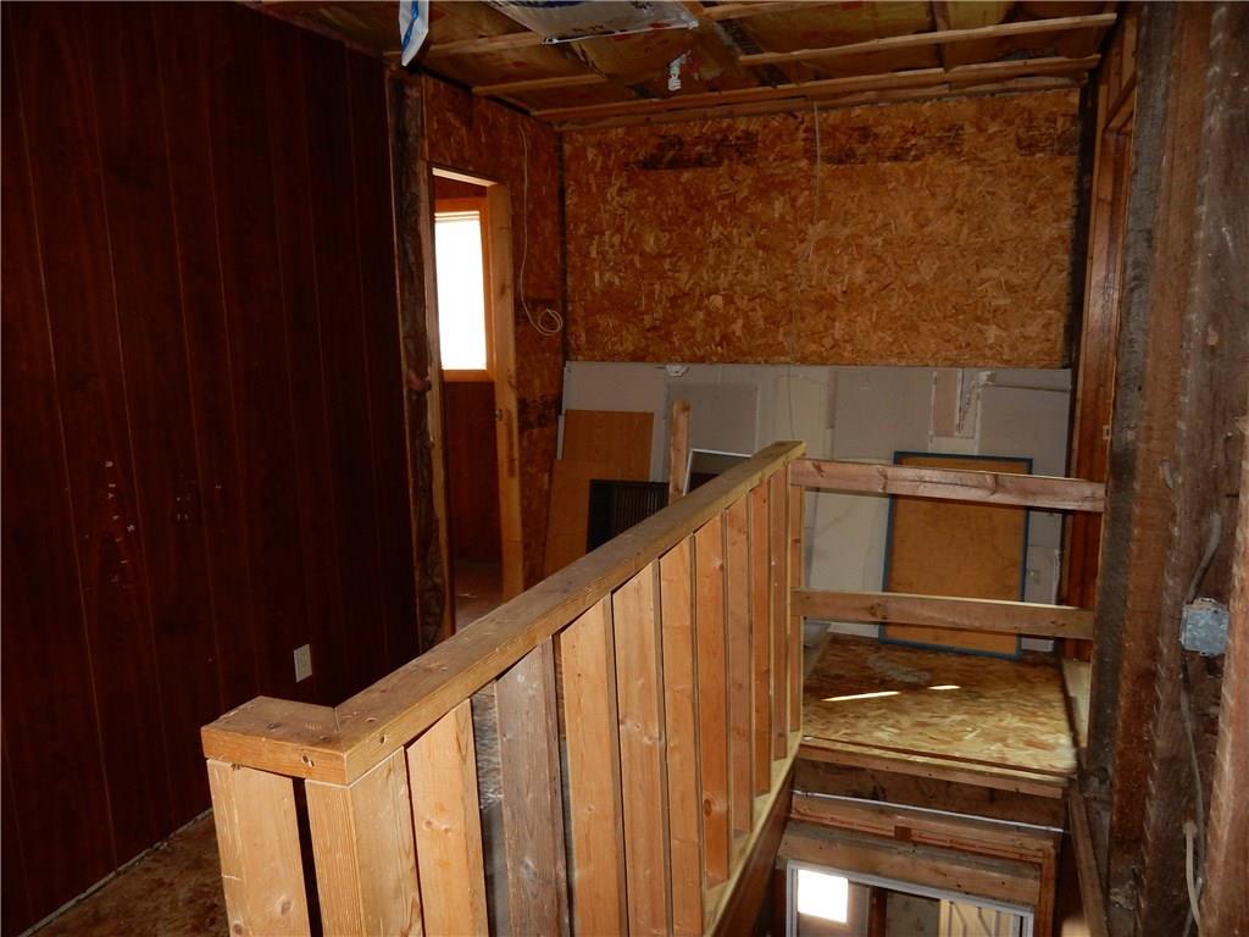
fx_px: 902
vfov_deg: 54.9
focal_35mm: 25
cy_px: 468
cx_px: 624
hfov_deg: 69.4
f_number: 3.7
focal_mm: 4.5
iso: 200
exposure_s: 1/30
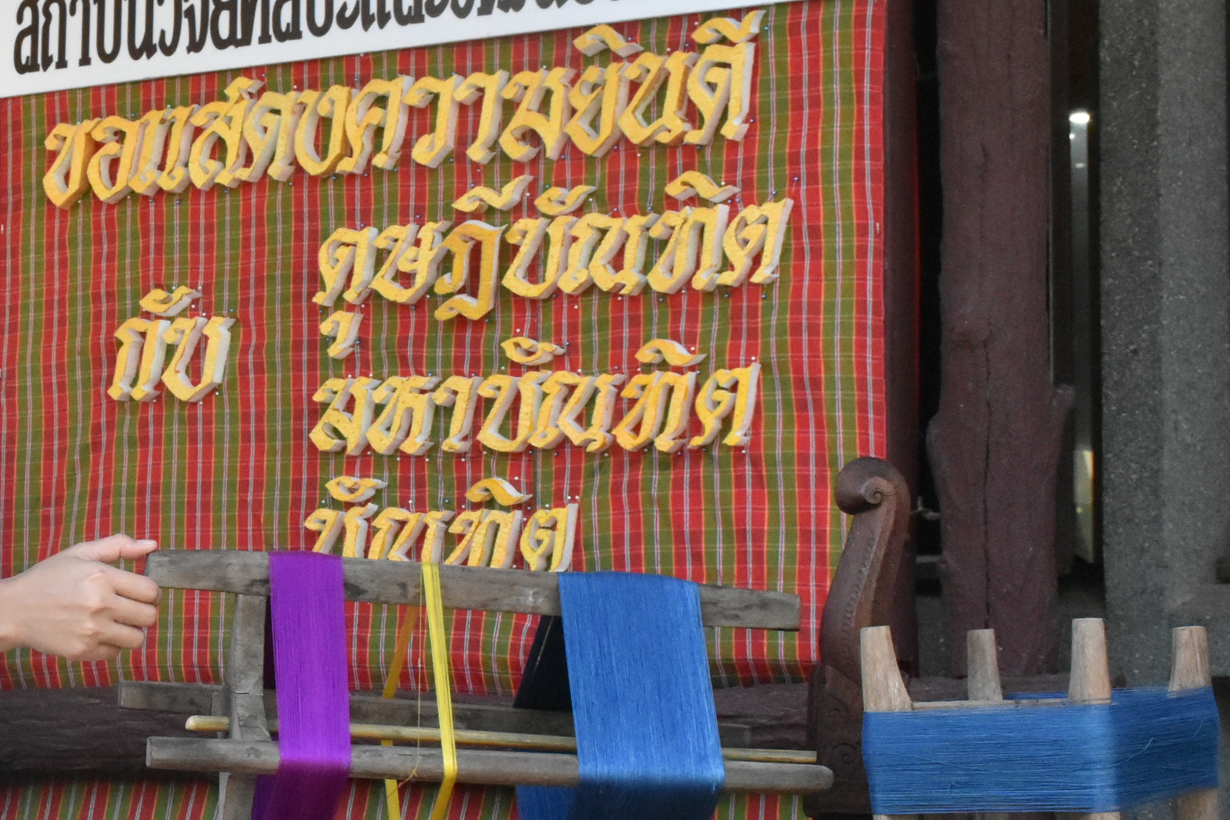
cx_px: 66
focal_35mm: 101
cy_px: 546
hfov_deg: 19.7
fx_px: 3451
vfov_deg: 13.5
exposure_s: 1/320
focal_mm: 30
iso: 2500
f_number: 9
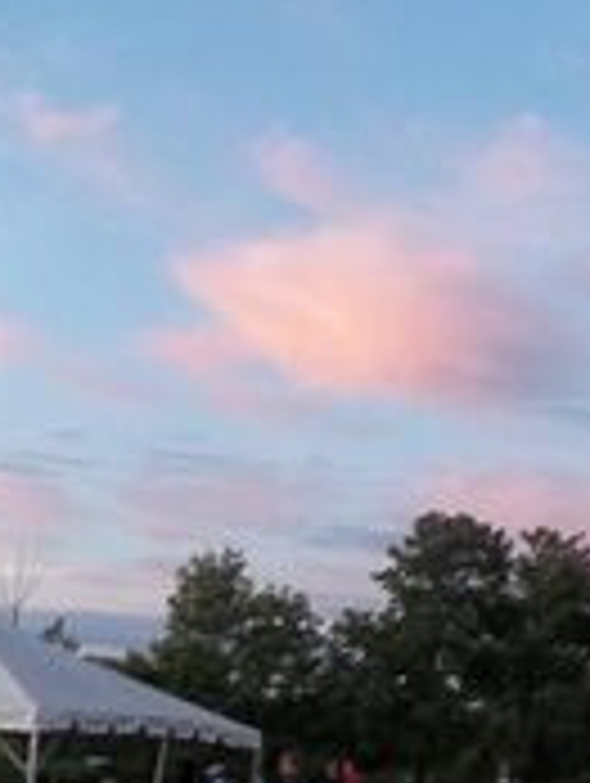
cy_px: 554
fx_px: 1406
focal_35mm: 62
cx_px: 874
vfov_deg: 30.8
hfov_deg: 20.5
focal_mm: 4.9
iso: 134
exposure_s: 1/30
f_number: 3.5
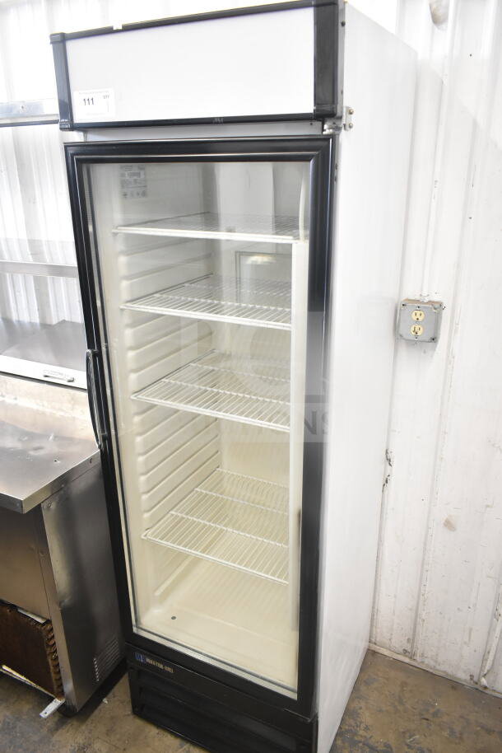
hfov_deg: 48.0
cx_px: 251
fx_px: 564
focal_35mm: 27
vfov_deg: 67.4
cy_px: 376
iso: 1600
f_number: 4
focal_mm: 18
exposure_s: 1/60
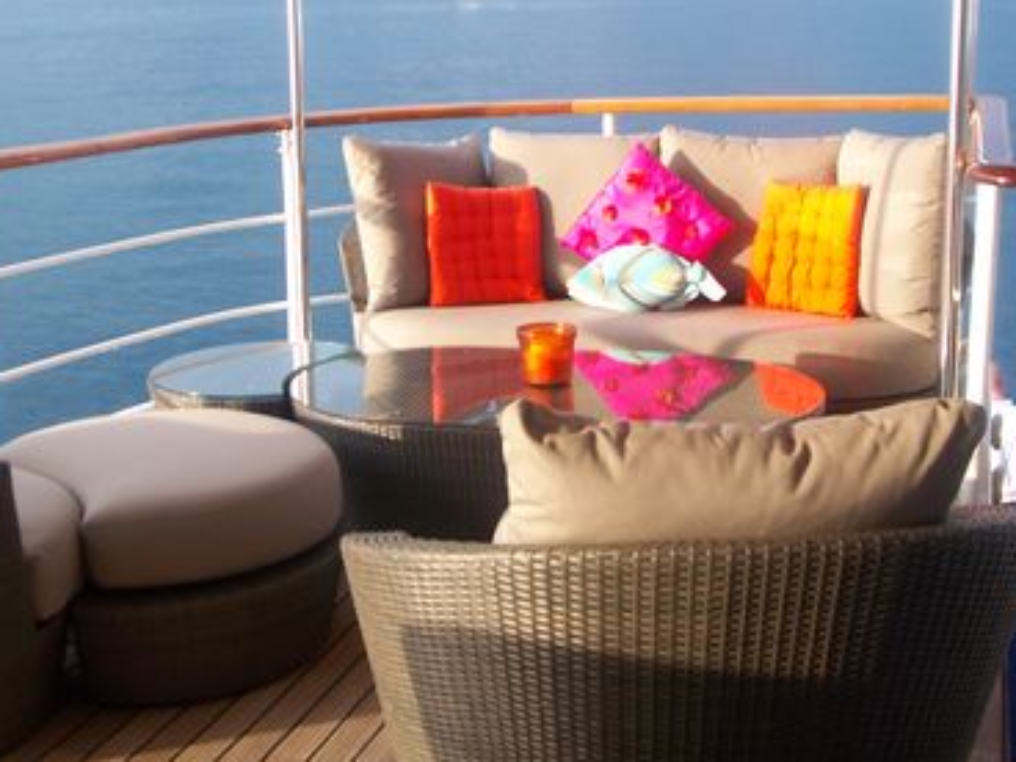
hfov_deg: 36.0
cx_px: 403
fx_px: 1556
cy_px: 289
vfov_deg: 27.4
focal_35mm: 53
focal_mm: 6.4
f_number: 3.9
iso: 64
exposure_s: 1/80
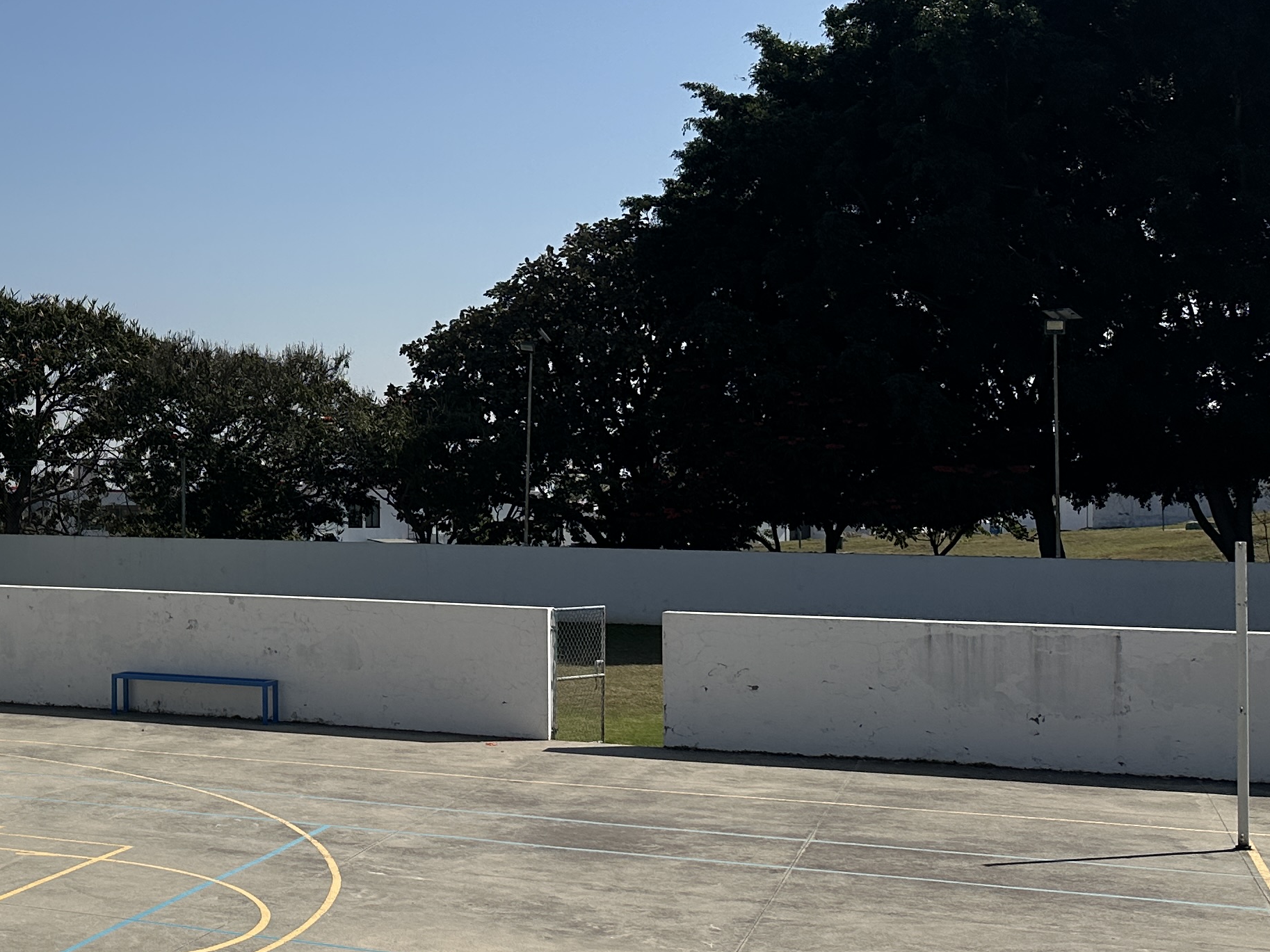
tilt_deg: +1.8
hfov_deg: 32.2
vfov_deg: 27.5
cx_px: -102
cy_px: 444
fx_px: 1944
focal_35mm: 53
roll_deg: -0.5
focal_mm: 6.86
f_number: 1.78
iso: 80
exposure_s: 1/9709
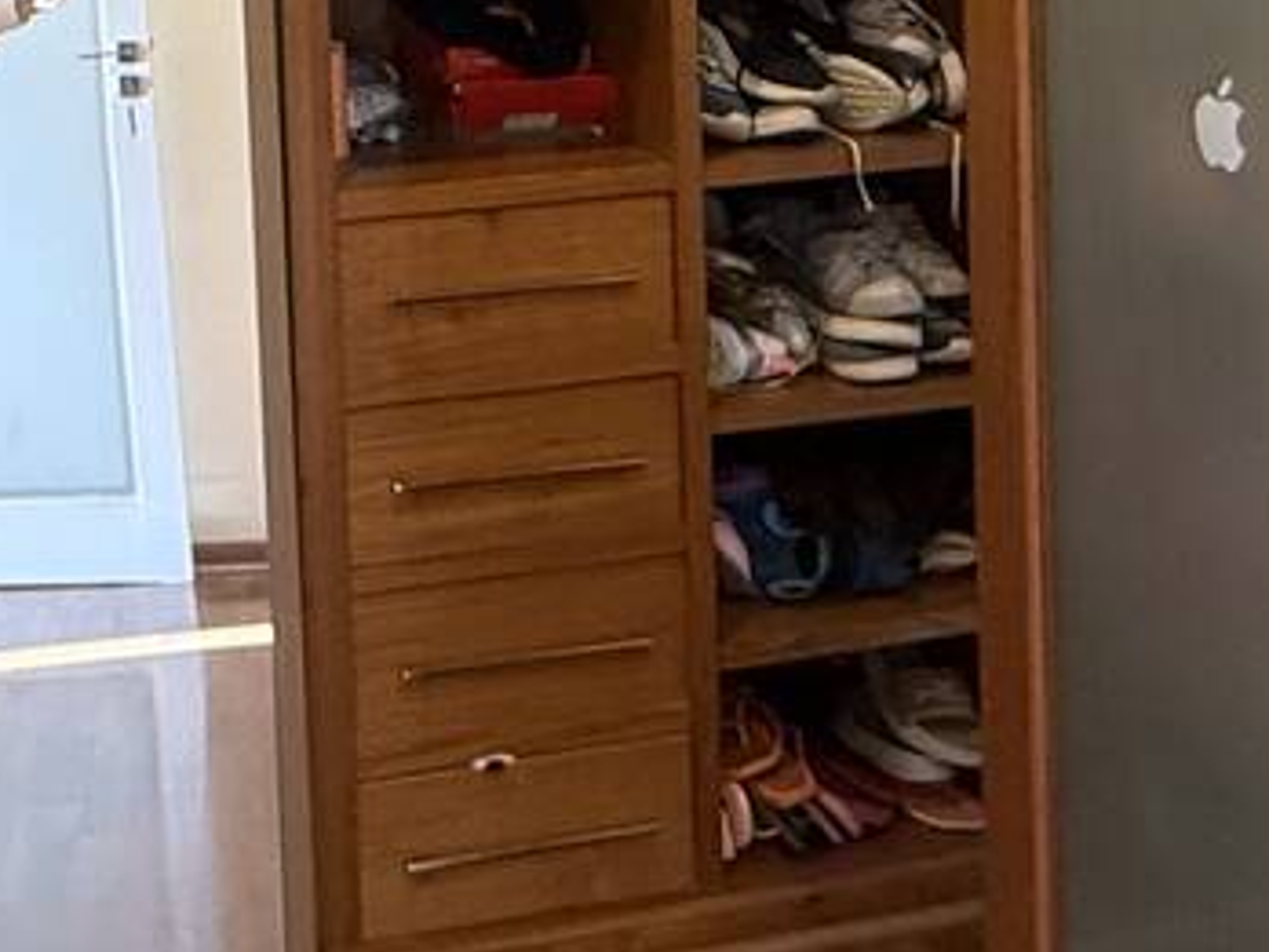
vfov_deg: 23.3
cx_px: 387
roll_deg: +1.9
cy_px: -164
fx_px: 2126
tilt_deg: -1.0
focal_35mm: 58
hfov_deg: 32.8
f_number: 2.2
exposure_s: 1/60
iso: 400
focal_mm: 2.22
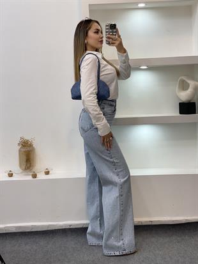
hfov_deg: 28.0
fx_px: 396
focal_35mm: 52
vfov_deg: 36.8
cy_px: 132
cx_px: 99
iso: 64
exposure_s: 1/100
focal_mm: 6
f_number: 2
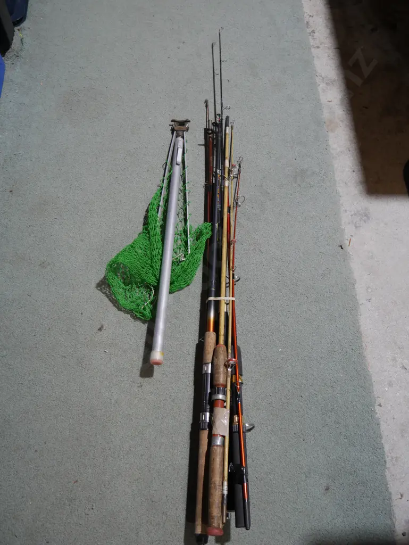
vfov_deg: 59.9
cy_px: 272
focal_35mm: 30
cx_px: 204
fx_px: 472
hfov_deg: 46.8
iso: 320
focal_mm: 15
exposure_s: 1/60
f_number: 3.6
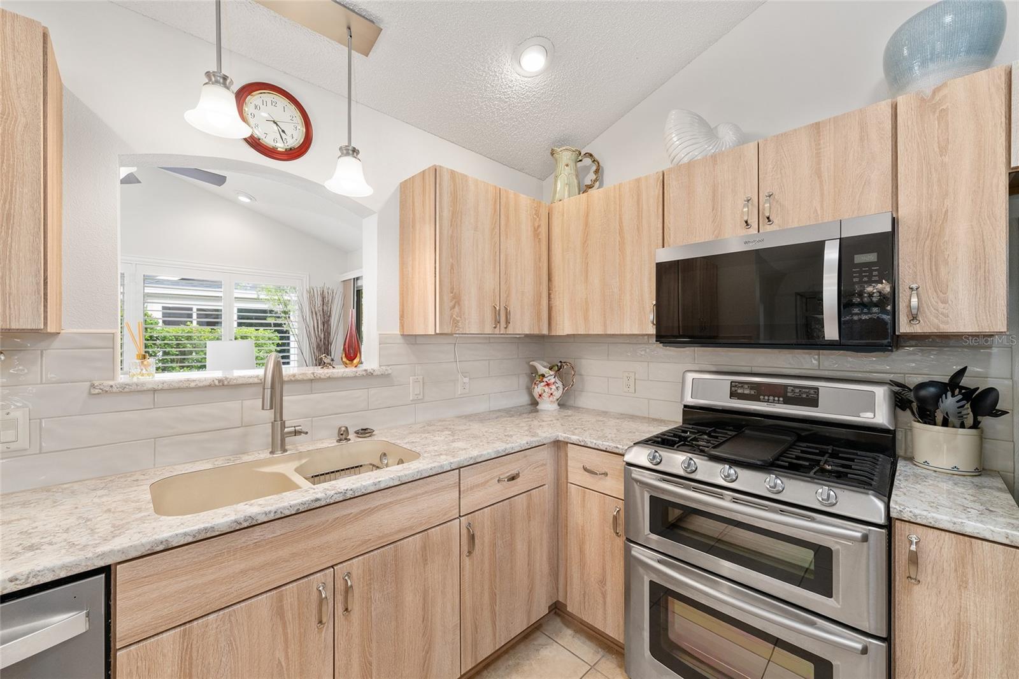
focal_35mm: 14
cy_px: 340
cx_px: 510
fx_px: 396
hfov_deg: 104.3
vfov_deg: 81.2
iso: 400
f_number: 8
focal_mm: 14
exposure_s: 1/13
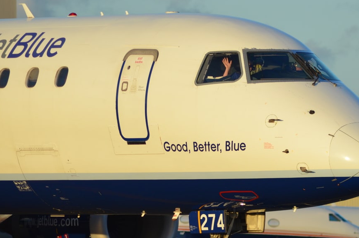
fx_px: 4657
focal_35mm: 468
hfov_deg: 4.4
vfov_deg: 2.9
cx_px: 245
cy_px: 135
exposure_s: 1/1600
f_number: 5.6
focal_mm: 210
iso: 400
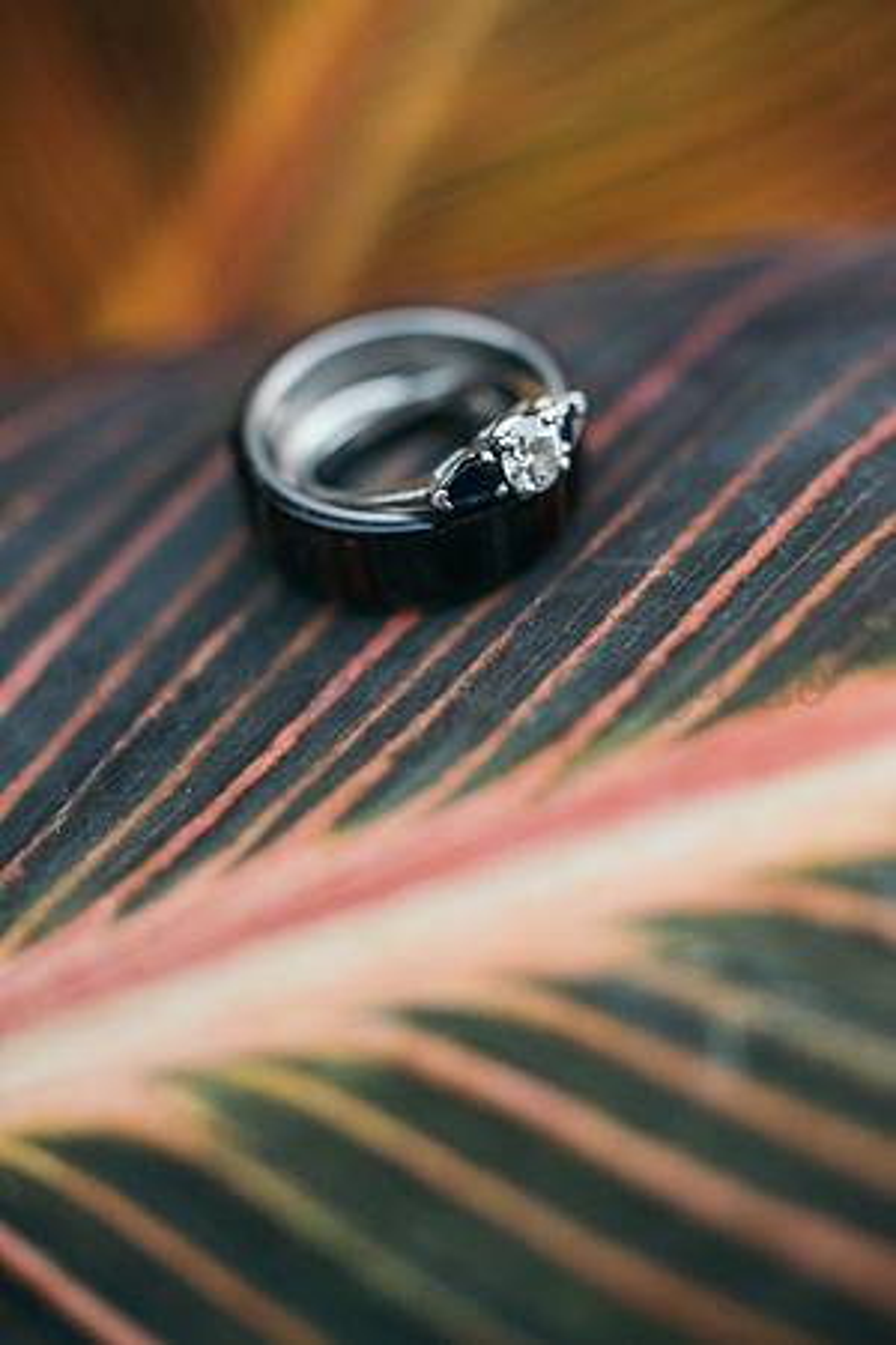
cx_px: 448
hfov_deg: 27.0
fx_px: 1867
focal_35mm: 50
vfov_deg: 39.6
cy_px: 672
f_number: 3.5
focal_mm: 50
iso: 1250
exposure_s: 1/100
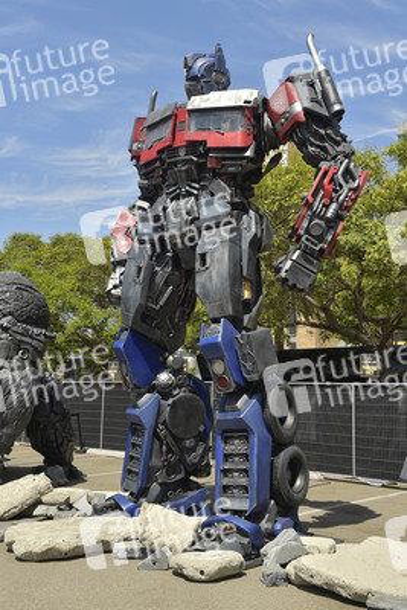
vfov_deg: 48.4
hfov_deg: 33.4
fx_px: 678
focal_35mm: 40
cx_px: 204
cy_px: 305
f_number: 11
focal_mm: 40
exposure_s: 1/250
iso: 160
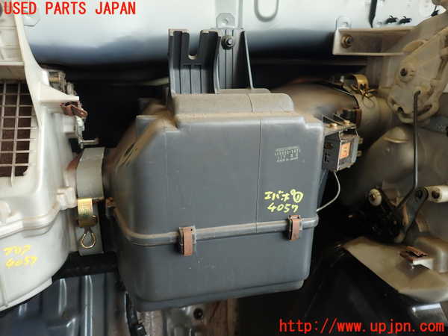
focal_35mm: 25
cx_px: 224
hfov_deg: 69.4
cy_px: 168
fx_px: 324
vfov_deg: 54.9
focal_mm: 4.5
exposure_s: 1/60
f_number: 2
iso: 160
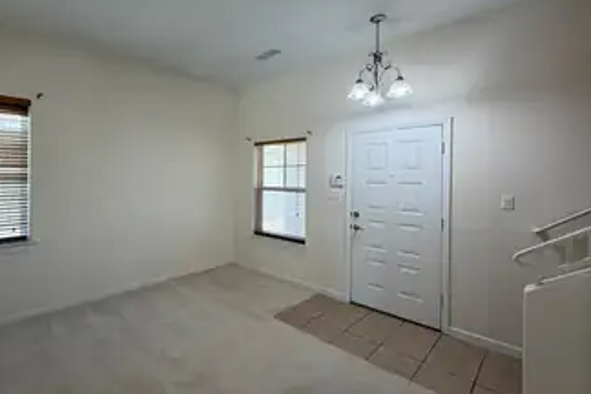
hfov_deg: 88.9
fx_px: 295
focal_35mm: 18
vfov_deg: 67.2
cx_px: 237
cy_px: 177
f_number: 2.2
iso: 160
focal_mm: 2.22
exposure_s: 1/120
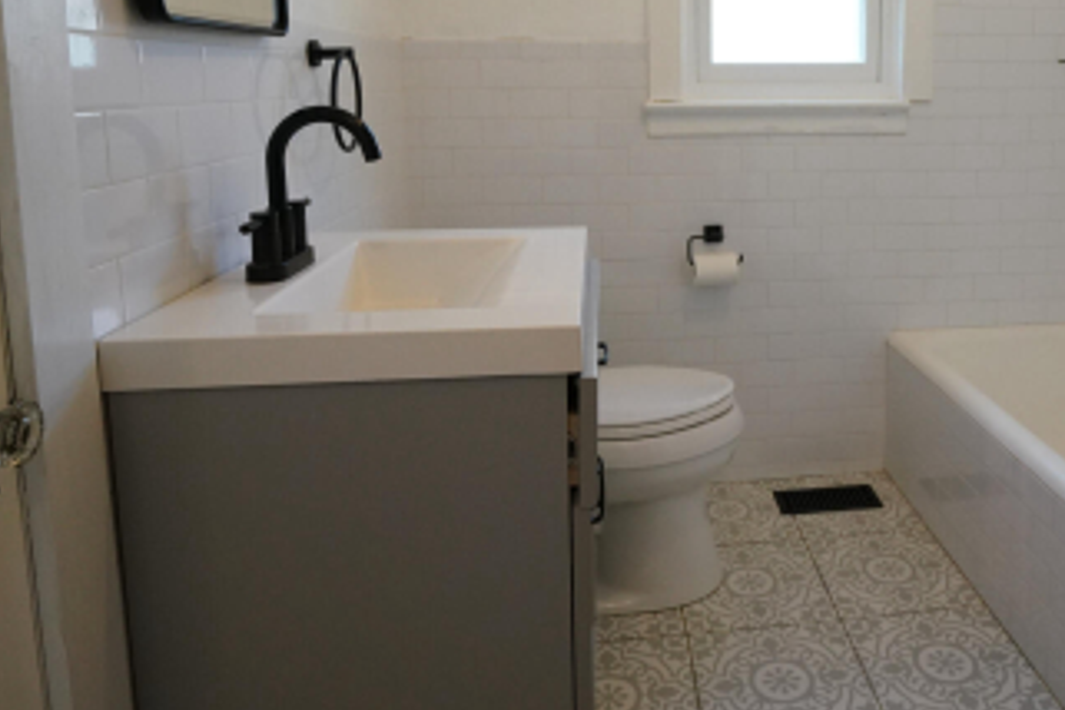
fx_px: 828
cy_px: 173
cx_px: 743
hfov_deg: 63.1
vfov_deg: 44.7
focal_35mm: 28
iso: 2500
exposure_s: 1/160
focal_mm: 12
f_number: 4
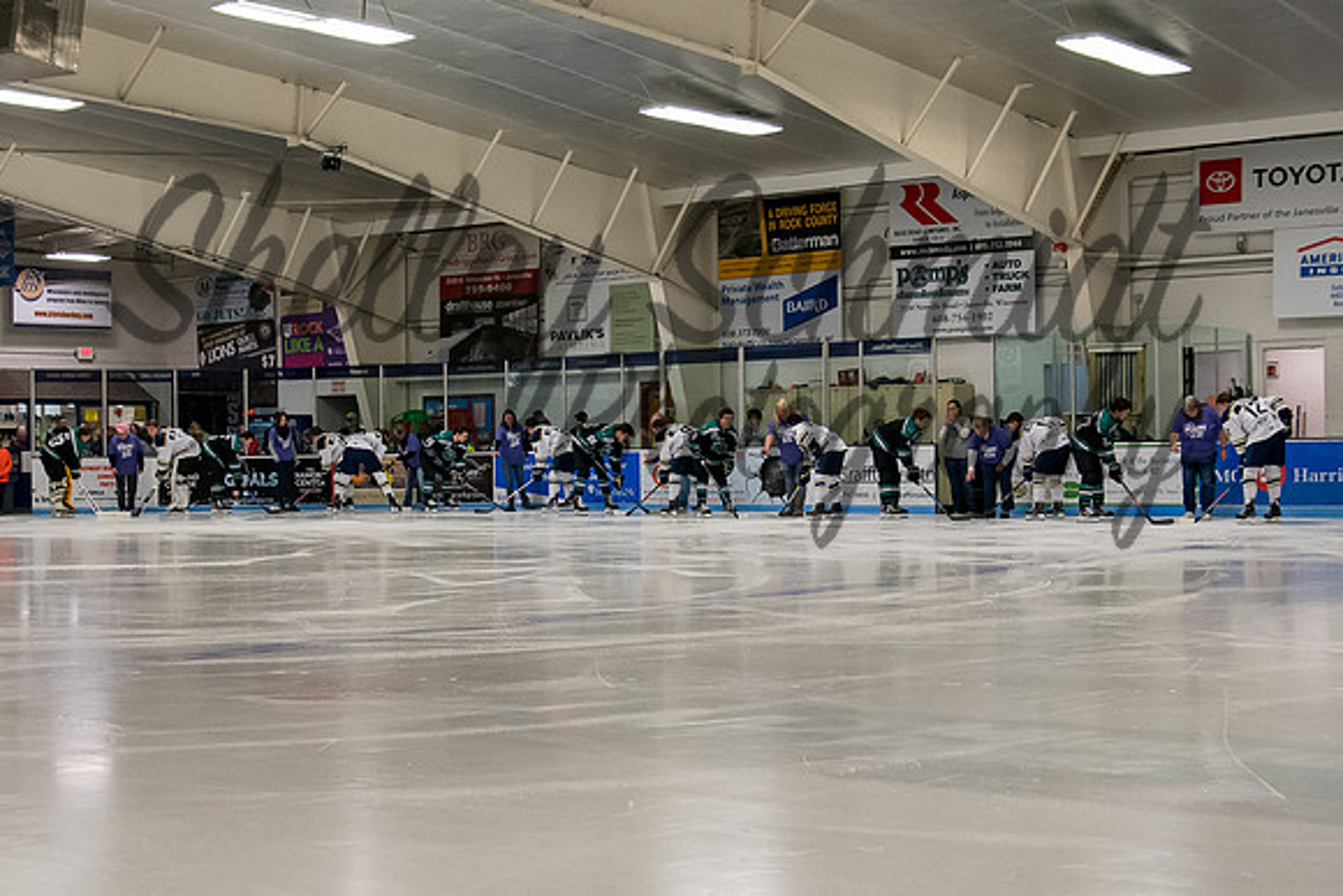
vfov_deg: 25.8
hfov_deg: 37.8
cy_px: 454
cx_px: 596
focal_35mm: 52
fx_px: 1958
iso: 2500
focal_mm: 28
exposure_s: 1/200
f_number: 4.5
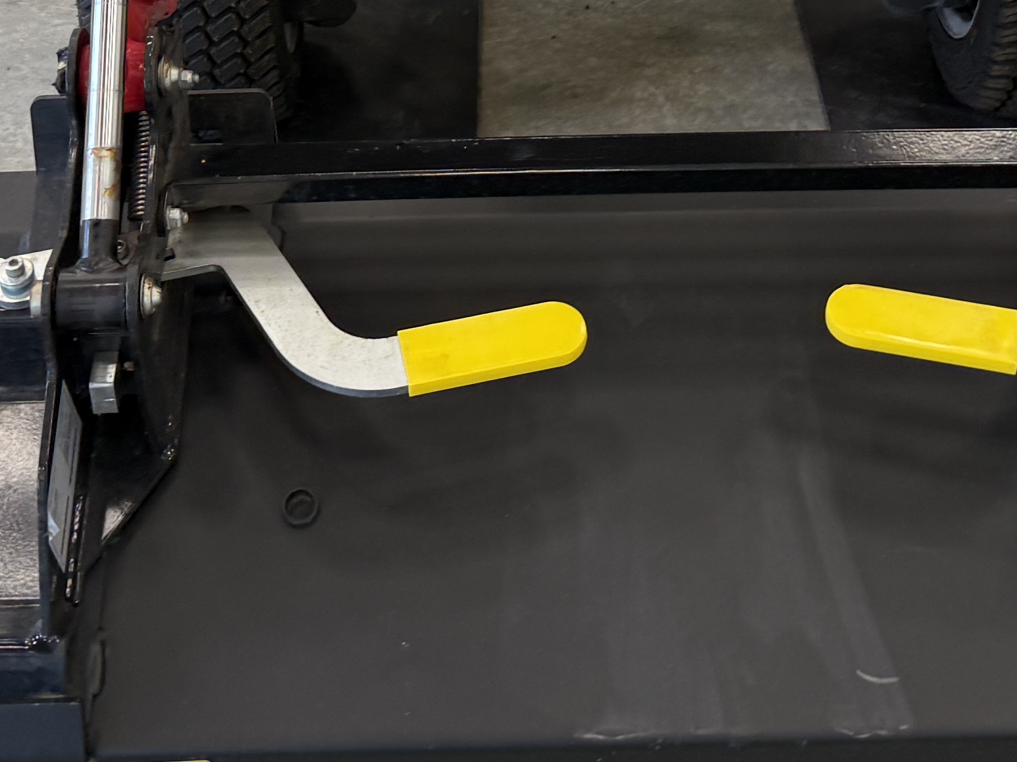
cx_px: 517
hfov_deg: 25.7
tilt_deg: -23.8
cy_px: -247
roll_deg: +2.5
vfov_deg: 18.0
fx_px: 2233
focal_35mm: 76
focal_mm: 6.76
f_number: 1.78
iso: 100
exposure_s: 1/60
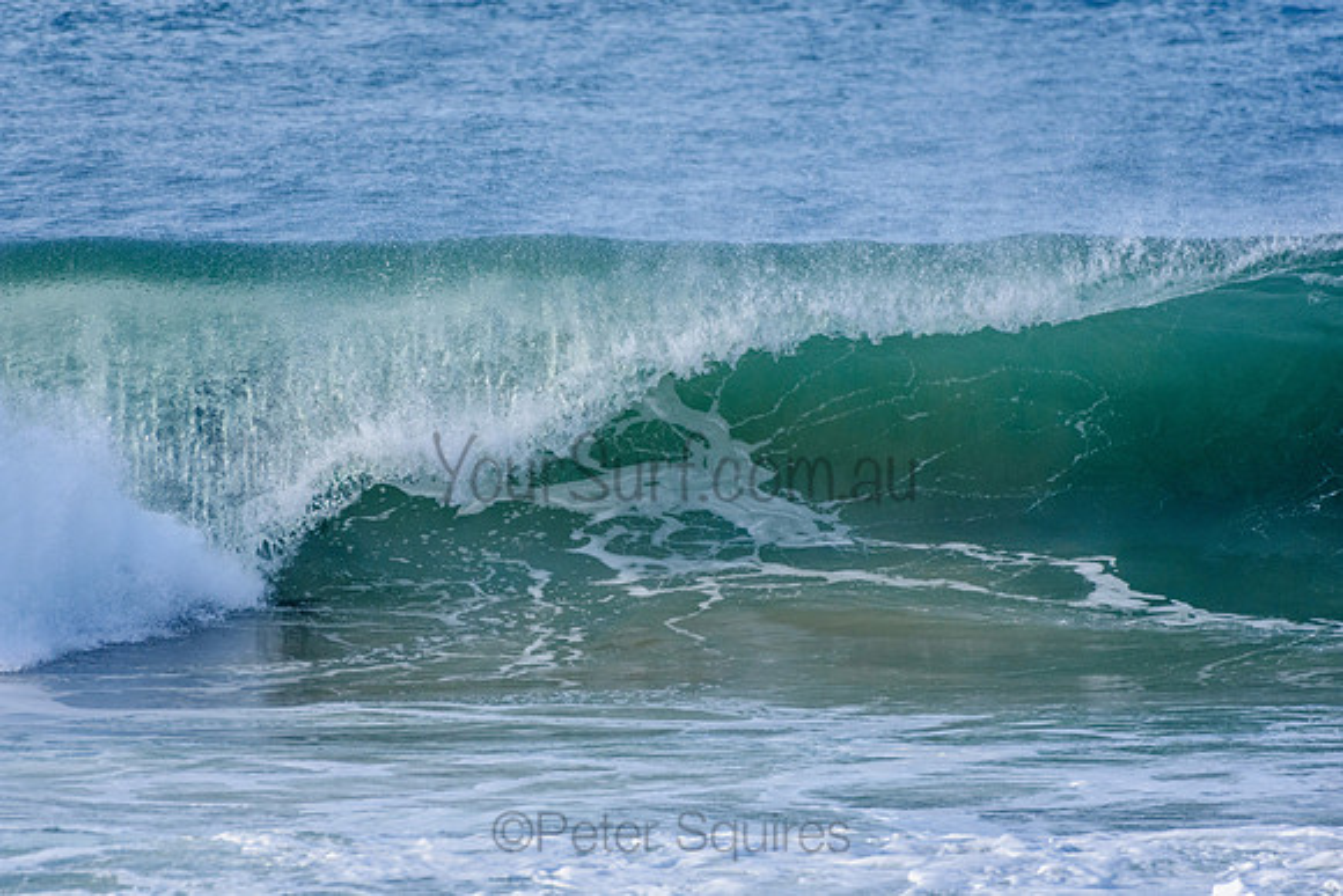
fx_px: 27984
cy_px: 448
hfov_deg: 2.7
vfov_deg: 1.8
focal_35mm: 750
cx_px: 672
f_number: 5.6
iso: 500
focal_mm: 500
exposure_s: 1/2000
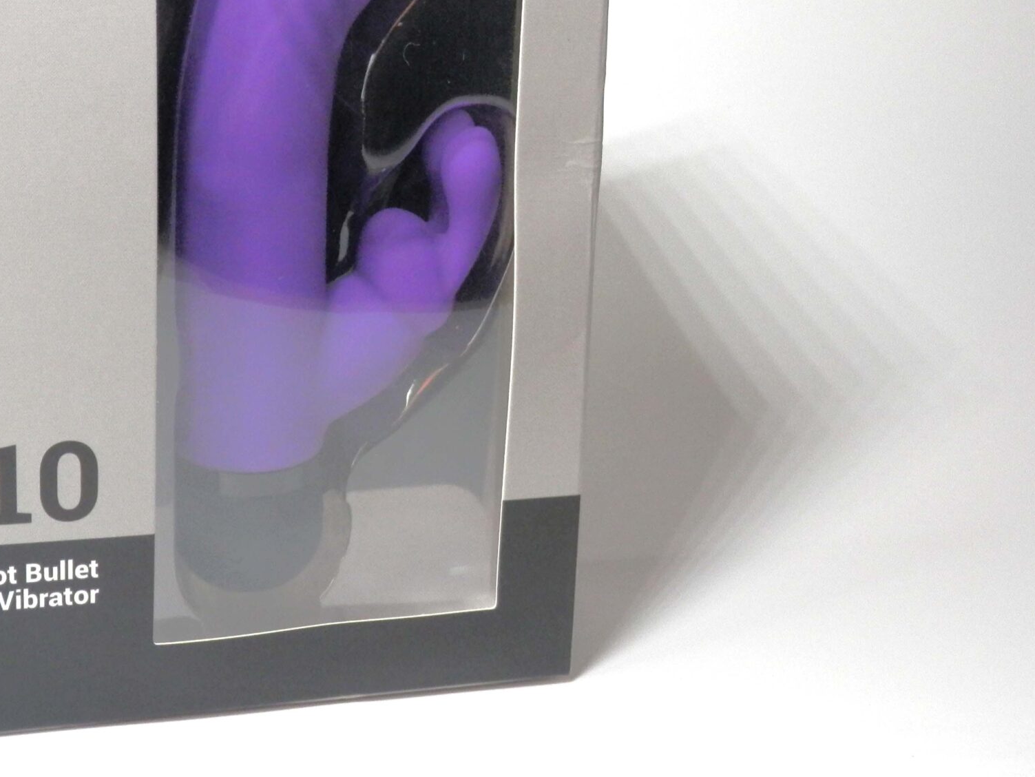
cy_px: 176
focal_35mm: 63
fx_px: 1884
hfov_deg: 30.2
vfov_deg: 23.0
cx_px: 260
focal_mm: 6.6
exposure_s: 1/60
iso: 125
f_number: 3.6
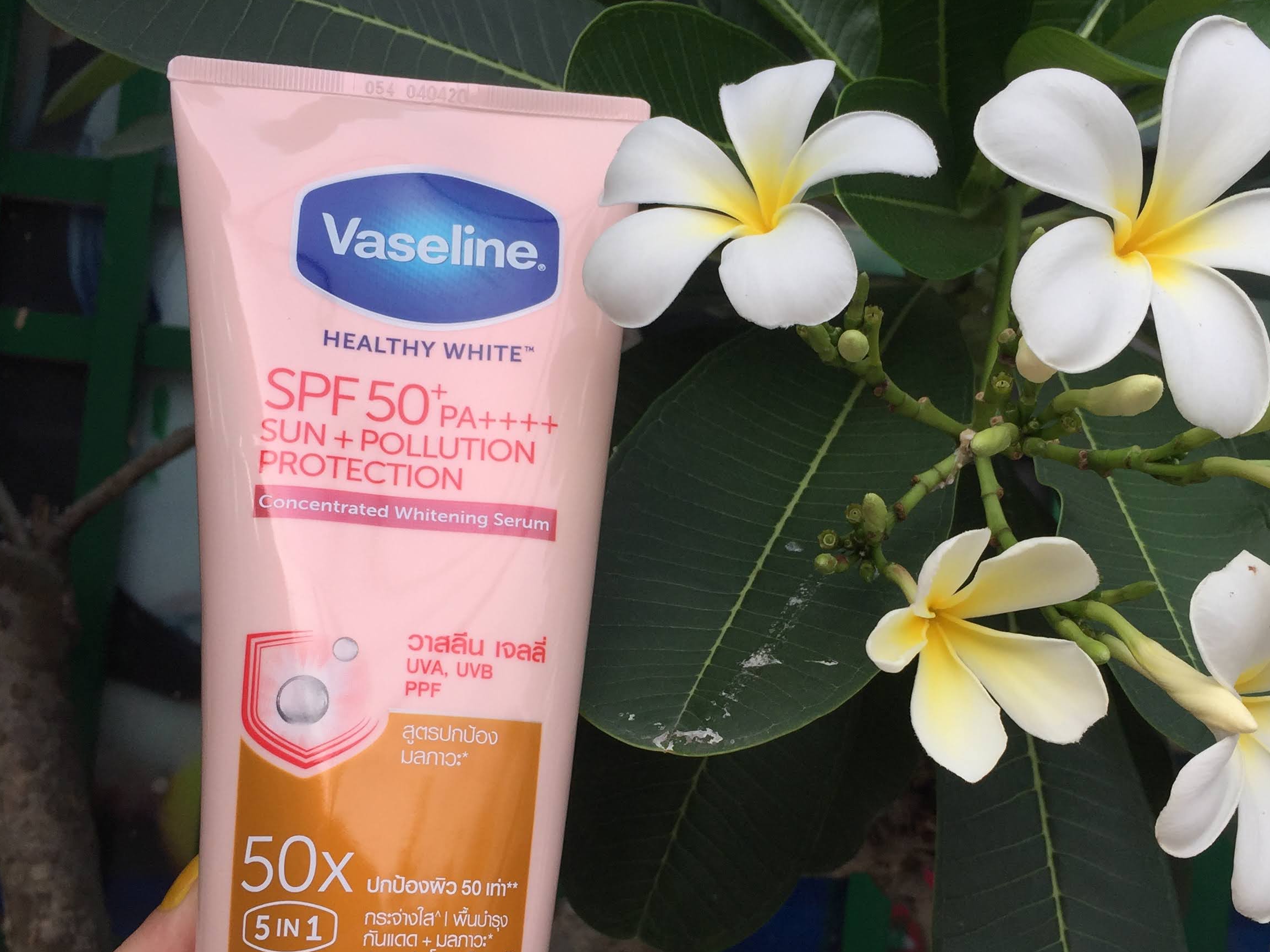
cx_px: 727
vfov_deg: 34.9
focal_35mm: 41
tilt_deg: +4.1
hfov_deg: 45.6
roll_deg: -6.2
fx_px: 1504
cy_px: 615
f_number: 2.2
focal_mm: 4.15
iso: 32
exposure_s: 1/488
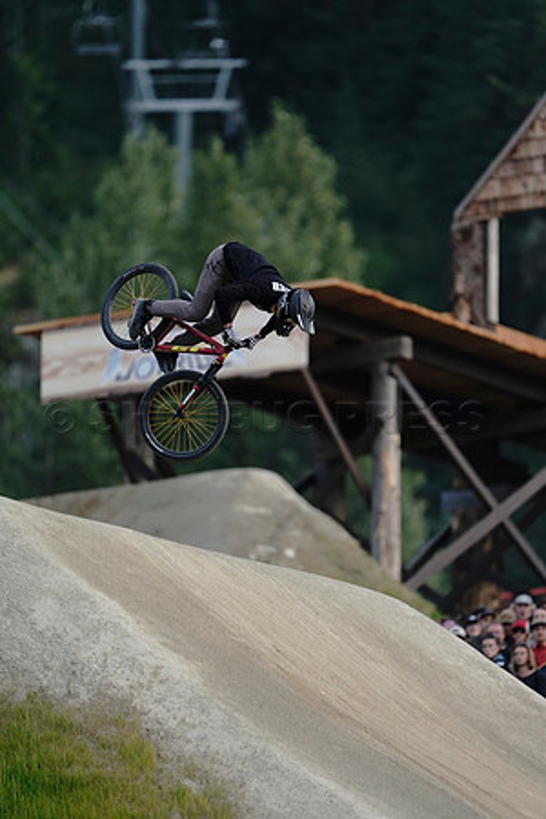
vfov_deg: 3.4
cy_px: 410
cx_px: 273
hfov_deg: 2.3
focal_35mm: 600
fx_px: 13649
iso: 1600
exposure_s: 1/1600
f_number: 4
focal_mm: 600
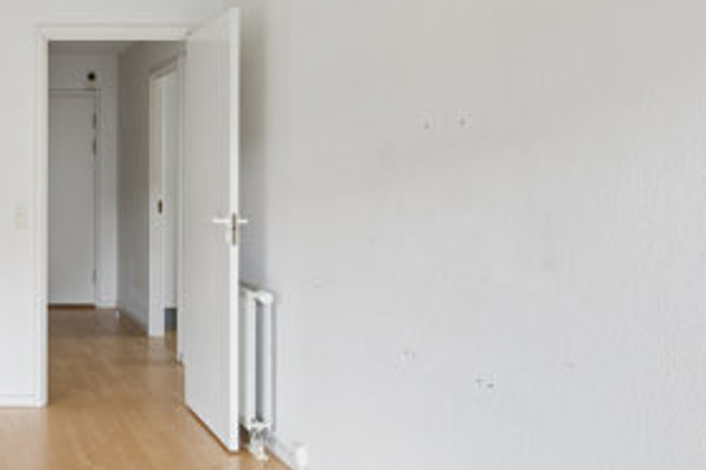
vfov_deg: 31.1
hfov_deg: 39.1
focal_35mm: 43
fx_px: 843
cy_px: 176
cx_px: -30
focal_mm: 15
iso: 160
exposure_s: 1/5
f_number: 9
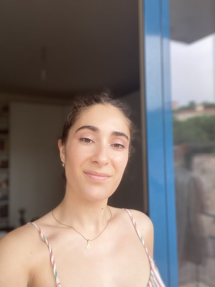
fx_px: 257
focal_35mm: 31
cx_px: 107
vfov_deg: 58.4
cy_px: 140
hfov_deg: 45.4
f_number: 2.2
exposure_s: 1/122
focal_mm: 2.71
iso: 50
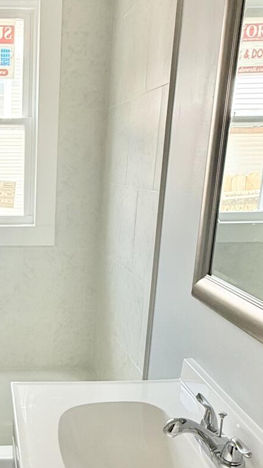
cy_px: 305
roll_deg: -1.0
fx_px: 483
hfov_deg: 28.4
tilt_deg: -16.5
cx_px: -7
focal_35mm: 39
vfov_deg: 50.8
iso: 160
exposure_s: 1/99
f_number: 2.2
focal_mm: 2.22
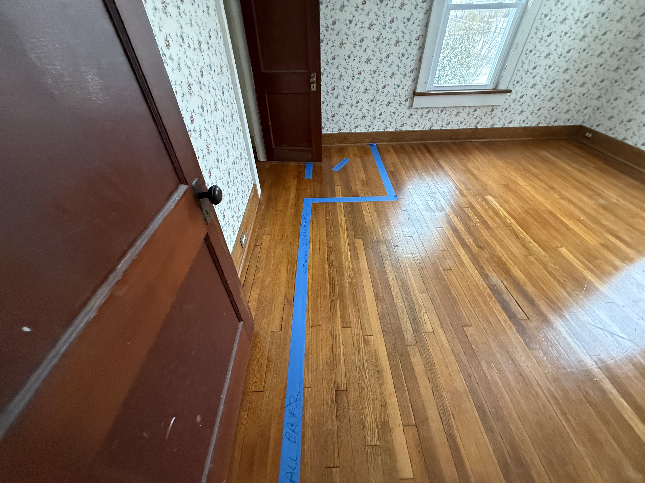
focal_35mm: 14
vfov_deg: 85.7
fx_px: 261
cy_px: 242
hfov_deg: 102.1
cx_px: 322
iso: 640
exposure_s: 1/60
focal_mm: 2.22
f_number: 2.2
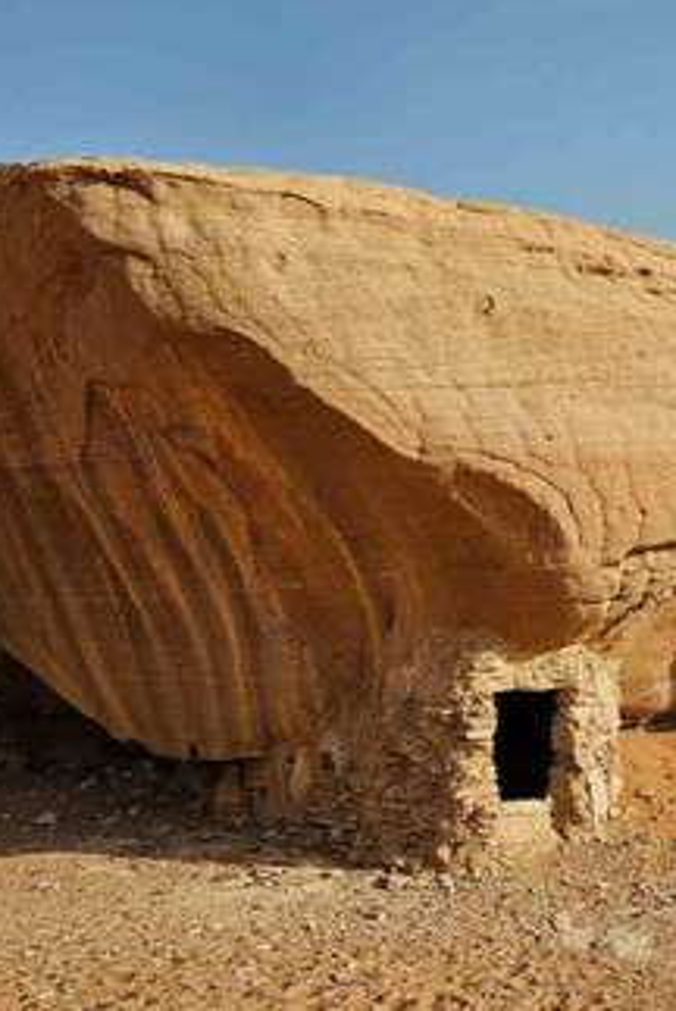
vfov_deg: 51.8
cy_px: 474
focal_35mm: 37
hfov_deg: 34.6
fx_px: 1040
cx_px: 563
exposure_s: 1/1067
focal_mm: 6.3
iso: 10
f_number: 1.7
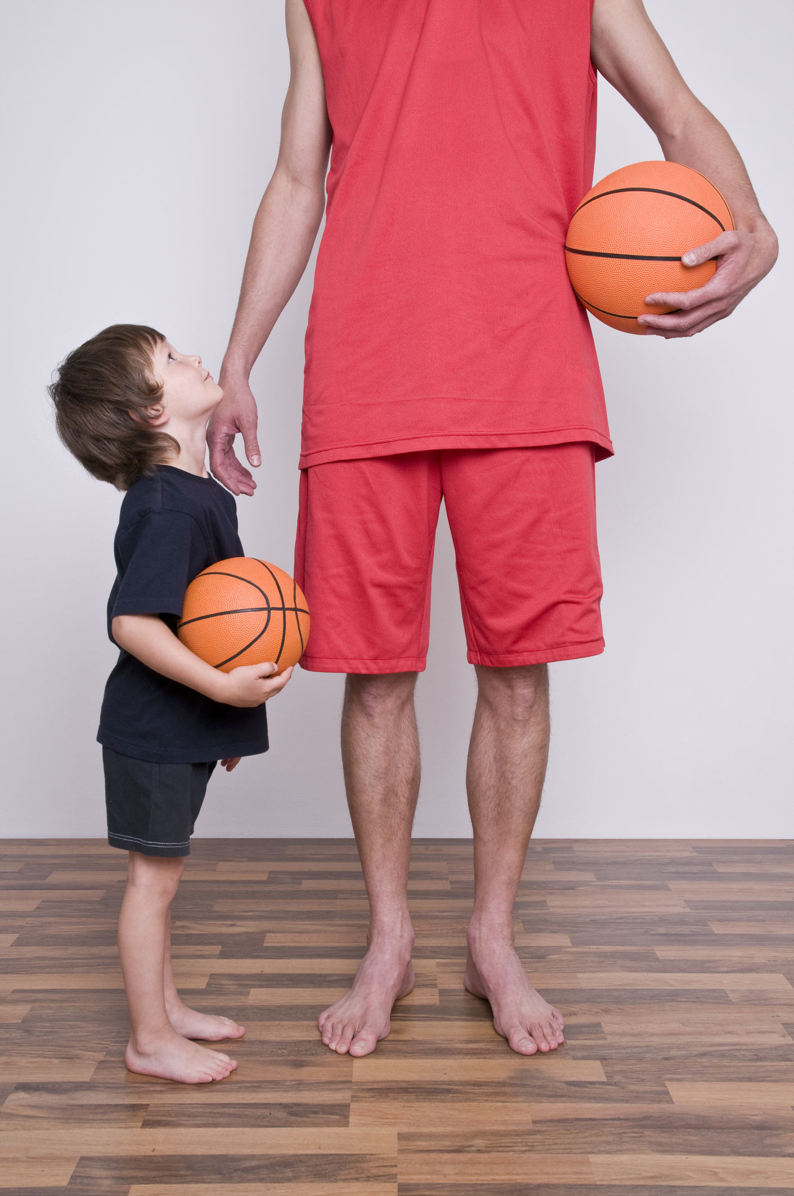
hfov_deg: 35.4
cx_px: 397
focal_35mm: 38
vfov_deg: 51.3
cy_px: 598
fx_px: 1244
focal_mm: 25
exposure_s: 1/200
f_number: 9
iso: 200
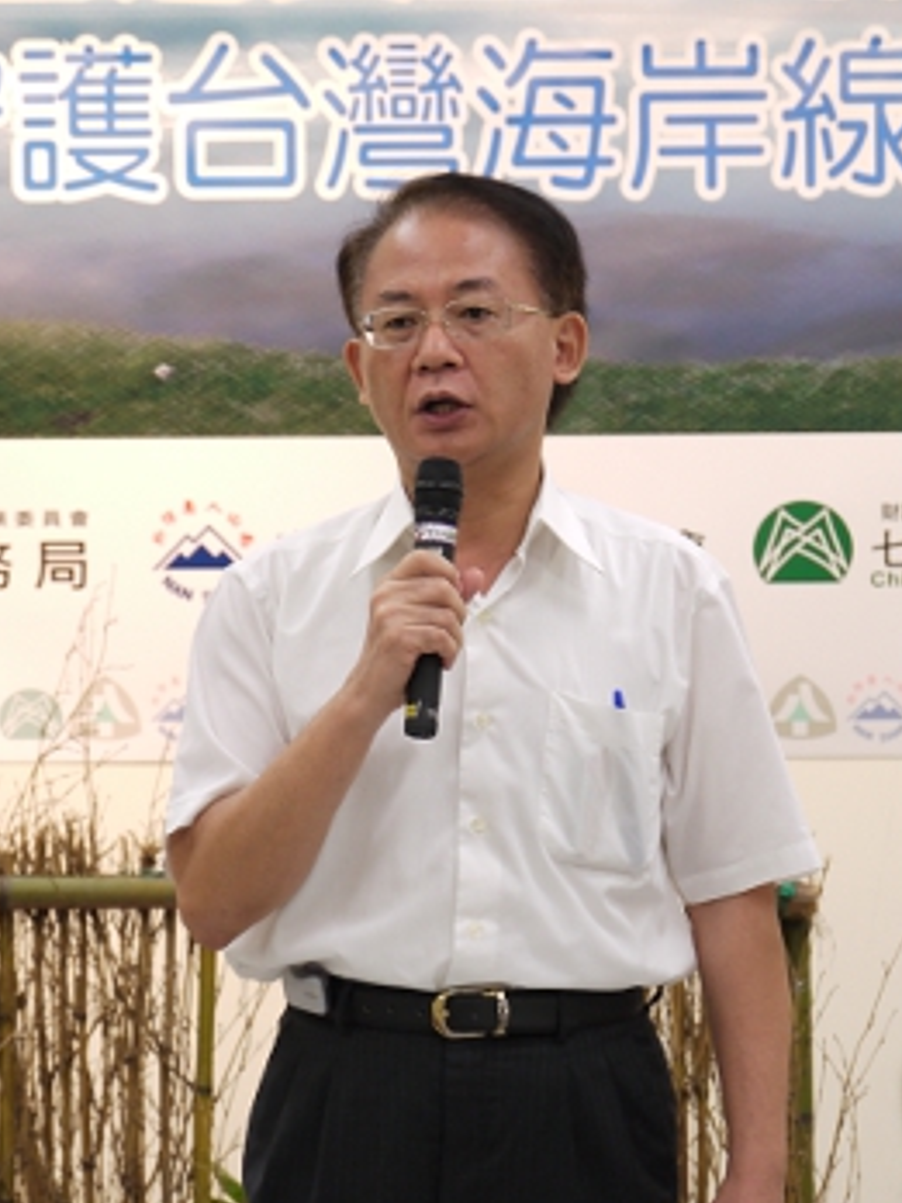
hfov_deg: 9.6
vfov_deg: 12.8
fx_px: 5350
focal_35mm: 154
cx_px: 484
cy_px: 667
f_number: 5.7
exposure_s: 1/30
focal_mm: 67
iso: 400
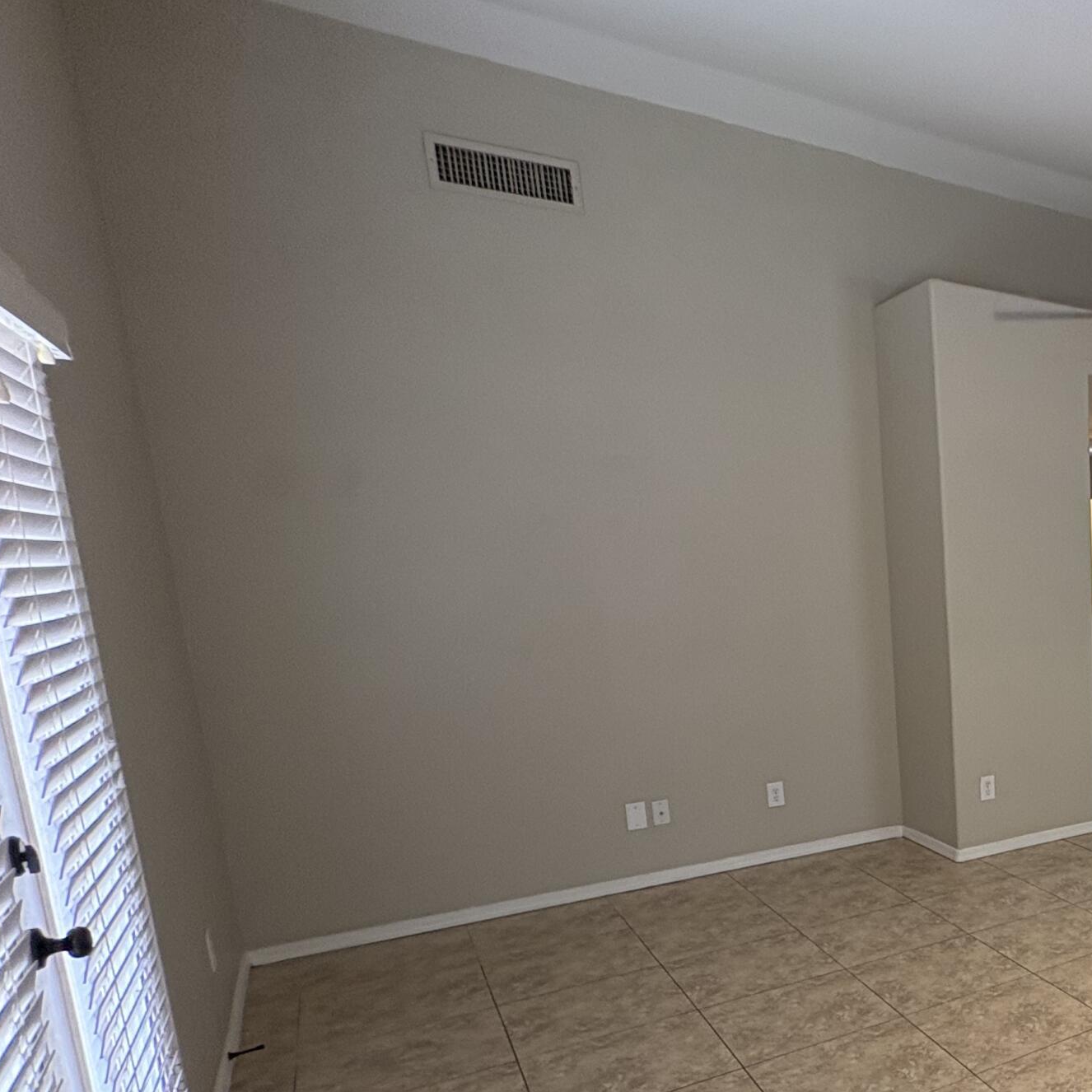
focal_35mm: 28
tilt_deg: -9.5
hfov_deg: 43.1
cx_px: 1229
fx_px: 999
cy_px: 728
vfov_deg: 56.1
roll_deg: +0.3
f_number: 2.2
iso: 250
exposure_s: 1/60
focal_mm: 2.22
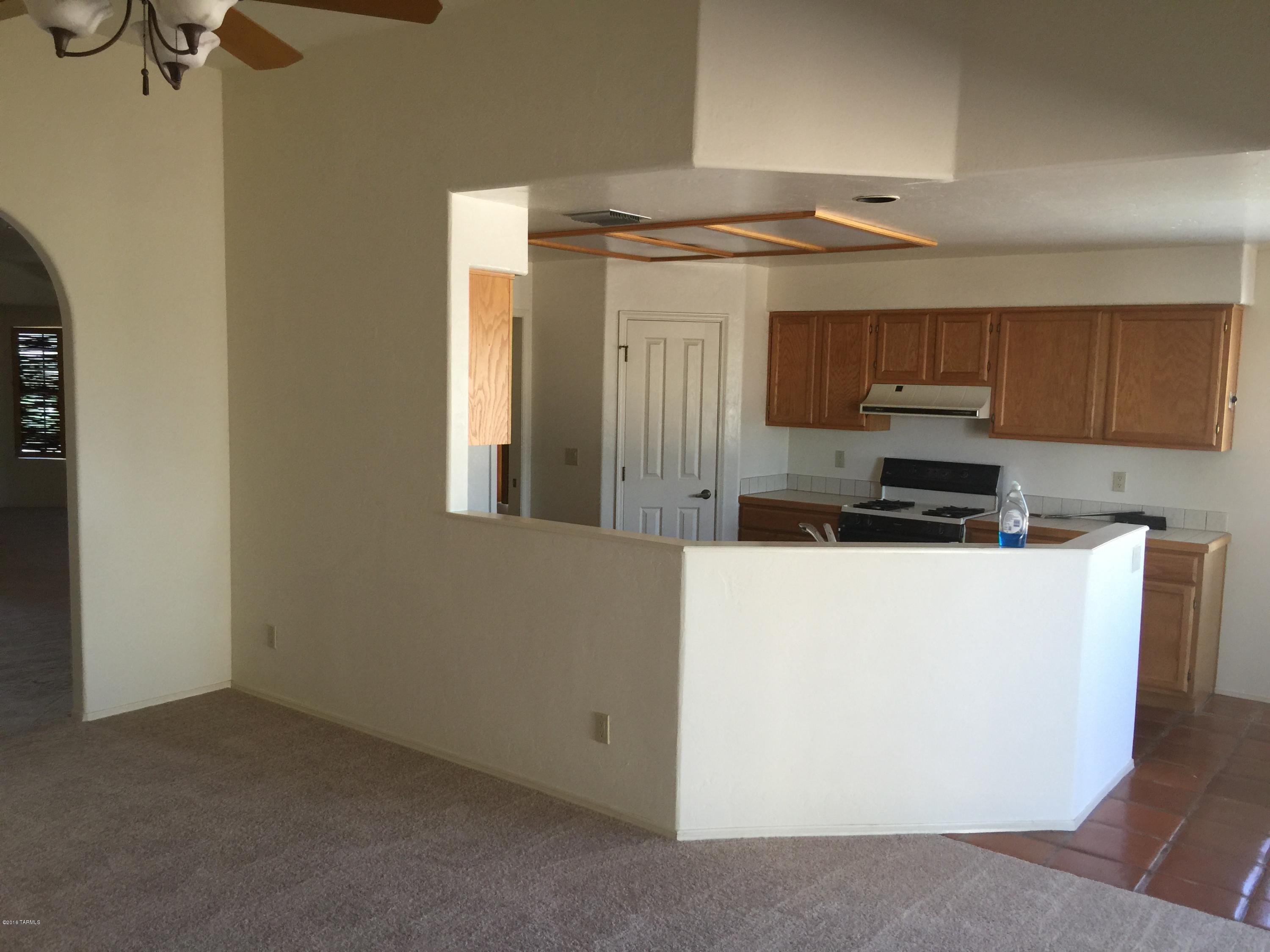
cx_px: 635
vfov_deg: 48.2
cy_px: 476
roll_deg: -0.7
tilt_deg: -5.1
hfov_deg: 61.7
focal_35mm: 29
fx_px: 1064
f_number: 2.2
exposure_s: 1/30
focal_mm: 4.15
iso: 40
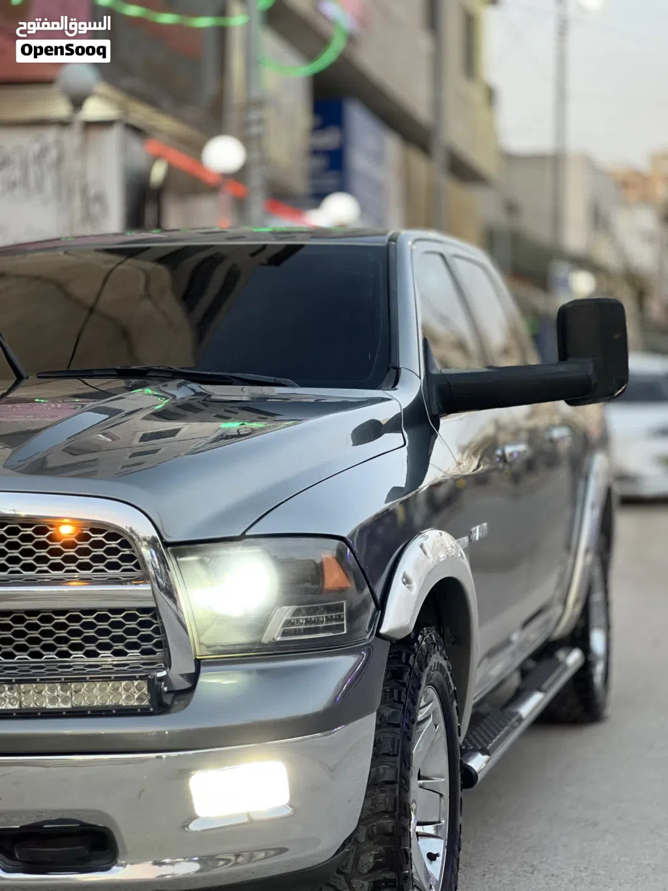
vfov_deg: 25.3
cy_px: 446
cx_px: 334
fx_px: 1981
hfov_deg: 19.1
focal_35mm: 77
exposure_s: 1/33
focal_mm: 9
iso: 320
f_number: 2.8
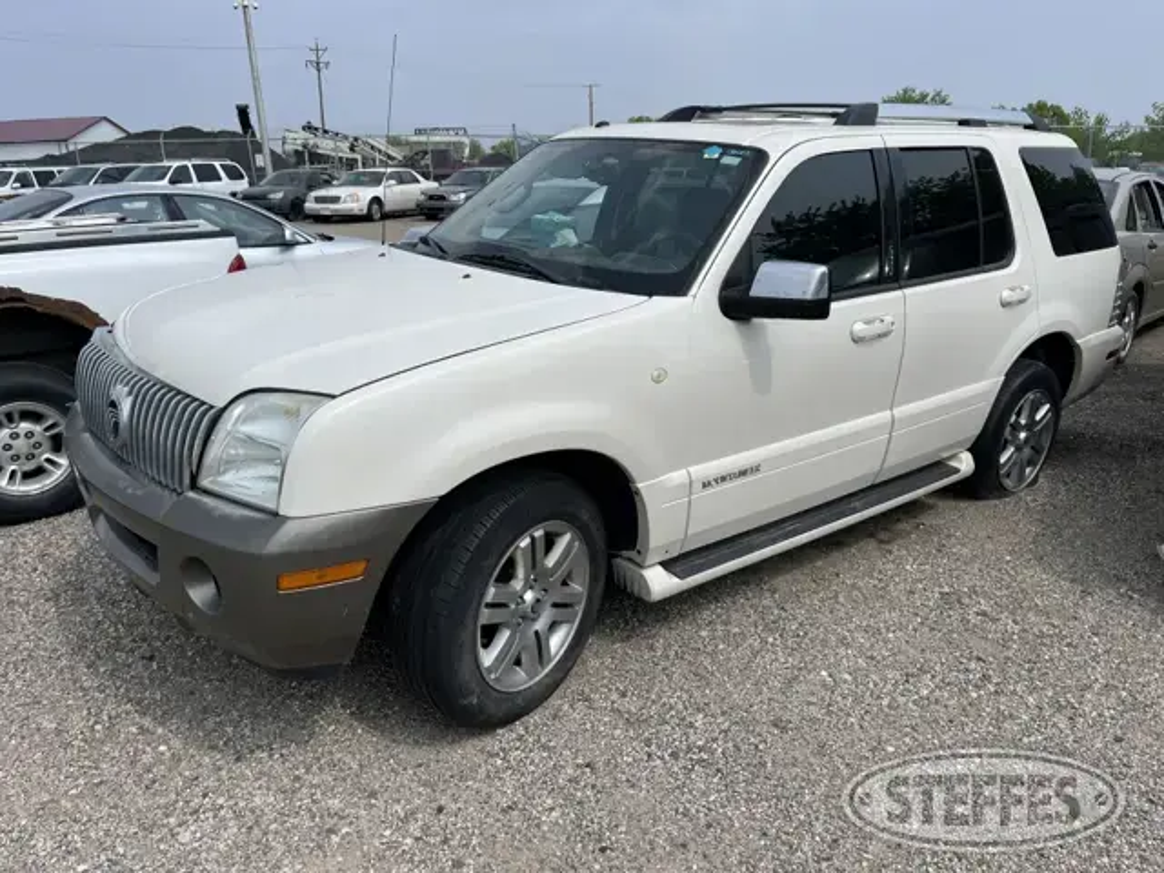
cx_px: 582
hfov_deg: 67.3
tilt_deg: -12.7
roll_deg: +2.5
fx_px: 874
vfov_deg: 53.1
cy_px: 436
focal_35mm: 26
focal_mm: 5.1
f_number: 1.6
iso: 32
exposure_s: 1/5917
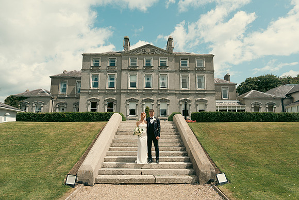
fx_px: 199
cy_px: 100
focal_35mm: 24
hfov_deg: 73.7
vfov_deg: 53.2
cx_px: 150
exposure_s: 1/1250
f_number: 3.5
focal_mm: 24
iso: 125
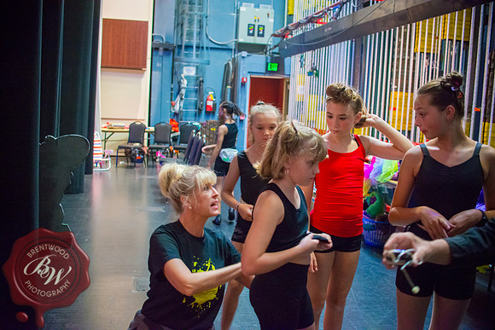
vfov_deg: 37.9
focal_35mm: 35
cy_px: 165
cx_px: 248
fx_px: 481
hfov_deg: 54.4
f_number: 2.8
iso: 6400
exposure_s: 1/30
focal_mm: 35
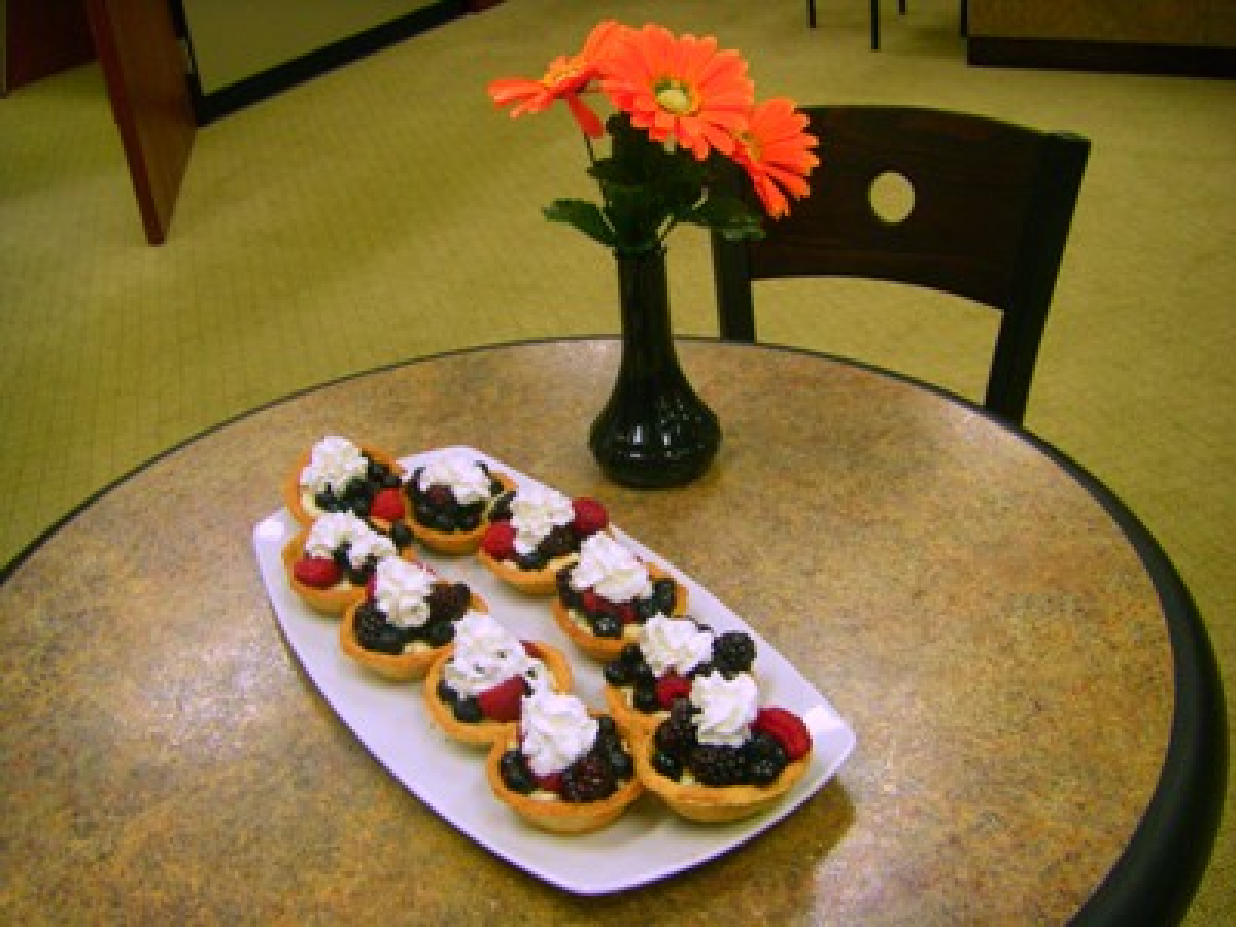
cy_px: 464
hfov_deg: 49.0
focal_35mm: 38
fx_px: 1357
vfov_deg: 37.7
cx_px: 618
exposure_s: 1/50
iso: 160
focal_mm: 6.3
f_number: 3.5
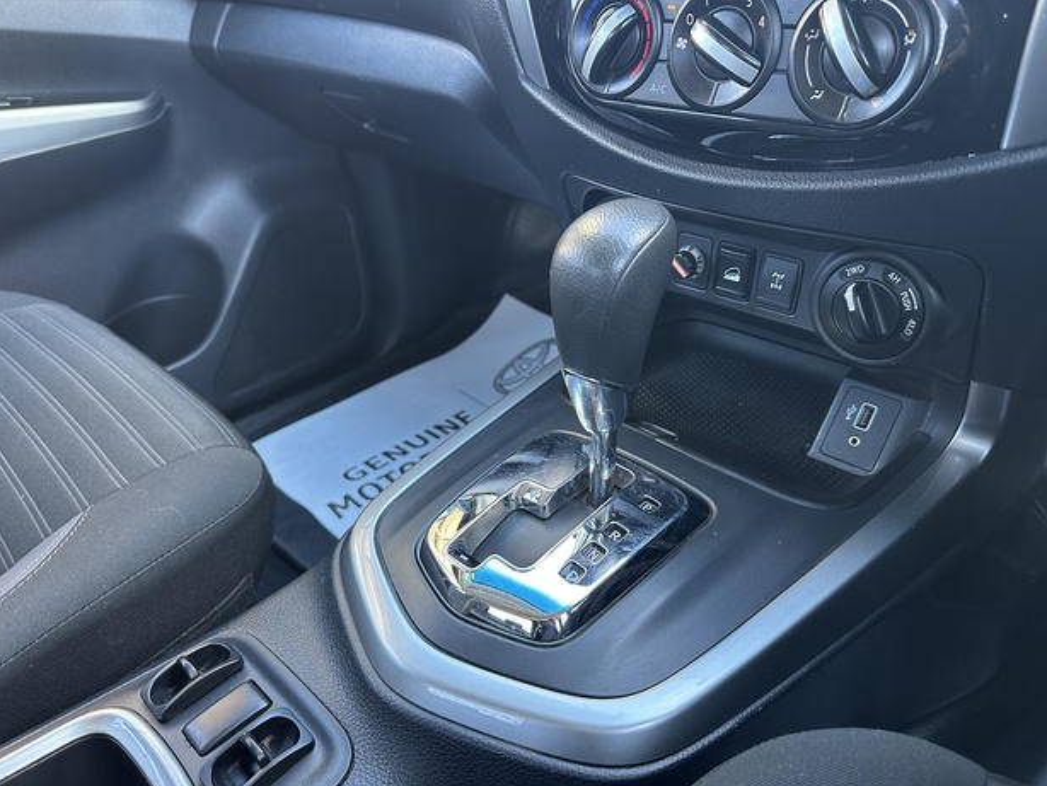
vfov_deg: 54.9
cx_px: 503
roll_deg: +8.2
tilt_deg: -33.3
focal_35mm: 25
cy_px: 407
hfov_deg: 69.3
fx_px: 756
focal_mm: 6.86
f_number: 1.78
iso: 250
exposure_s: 1/60
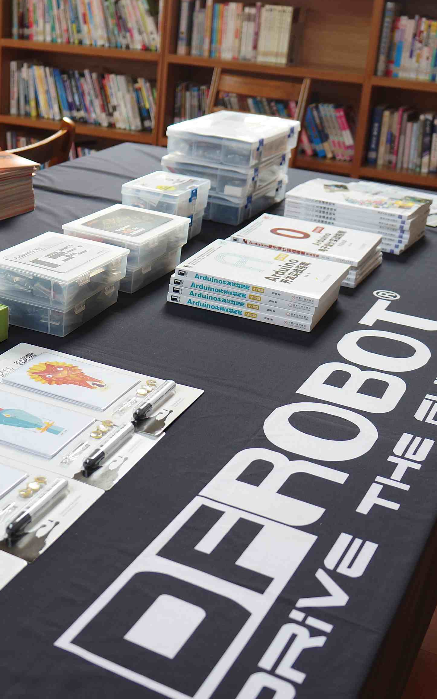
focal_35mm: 47
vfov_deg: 42.6
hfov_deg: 26.7
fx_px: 895
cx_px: 65
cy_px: 344
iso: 200
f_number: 4
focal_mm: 20
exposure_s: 1/60
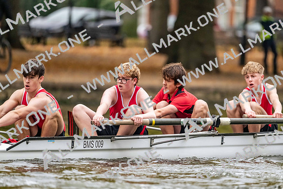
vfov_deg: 3.4
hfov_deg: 5.2
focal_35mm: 400
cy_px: 94
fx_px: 3145
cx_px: 142
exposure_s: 1/2000
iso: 5000
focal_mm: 400
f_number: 4.5
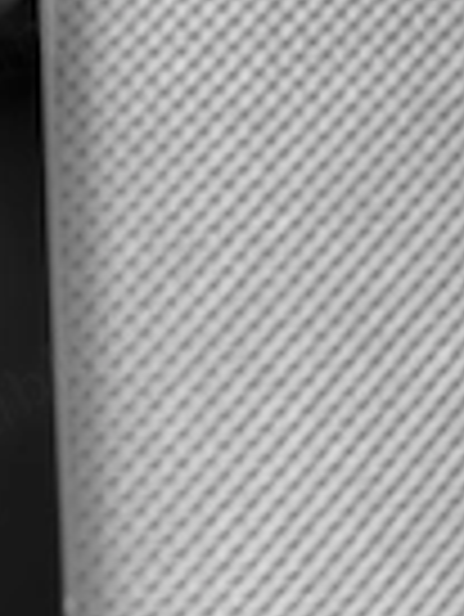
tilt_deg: -74.7
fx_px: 1820
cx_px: -180
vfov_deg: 18.9
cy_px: 58
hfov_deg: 13.8
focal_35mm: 102
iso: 160
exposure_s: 1/60
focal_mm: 5.96
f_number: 1.6
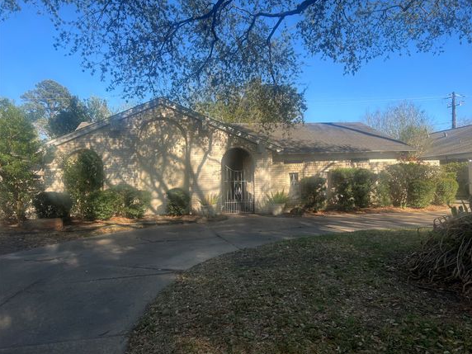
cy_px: 177
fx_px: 368
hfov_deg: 65.3
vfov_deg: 51.4
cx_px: 243
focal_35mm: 27
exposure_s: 1/1669
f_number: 1.5
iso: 50
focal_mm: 5.7
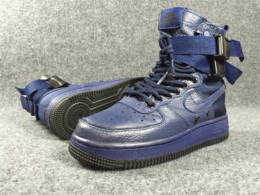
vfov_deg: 48.2
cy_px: 98
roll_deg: -1.4
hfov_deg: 61.7
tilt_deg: -7.3
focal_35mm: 29
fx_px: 218
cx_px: 130
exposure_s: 1/33
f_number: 2.2
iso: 250
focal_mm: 4.15
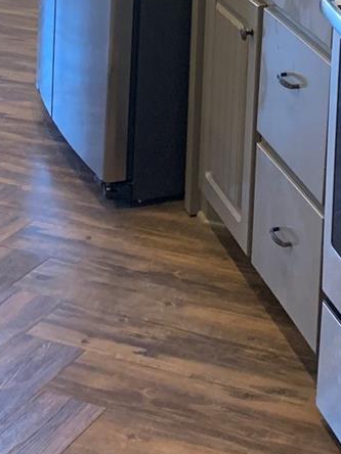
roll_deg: -2.8
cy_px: -193
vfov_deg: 19.4
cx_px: 434
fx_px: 1182
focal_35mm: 90
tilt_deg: -5.2
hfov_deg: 15.7
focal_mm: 4.25
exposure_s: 1/40
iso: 320
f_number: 1.8
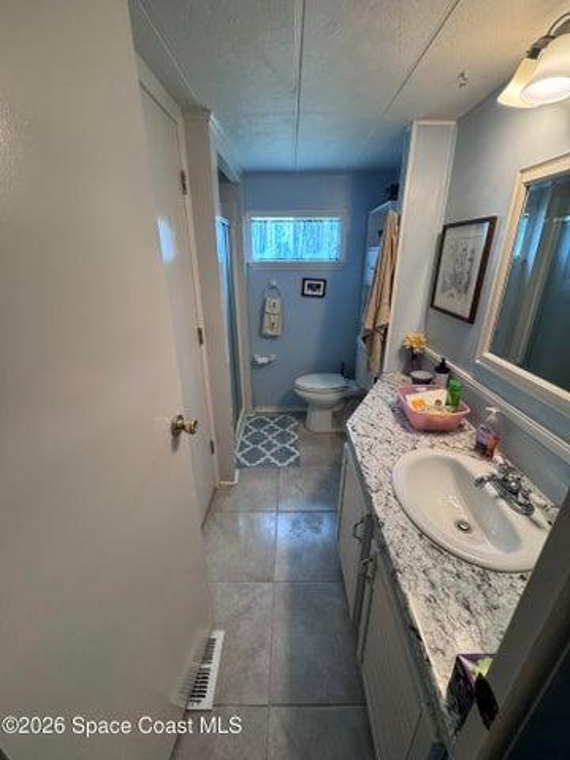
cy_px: 380
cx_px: 285
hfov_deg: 85.7
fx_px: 307
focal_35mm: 14
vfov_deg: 102.1
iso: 200
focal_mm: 2.22
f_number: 2.2
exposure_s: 1/120
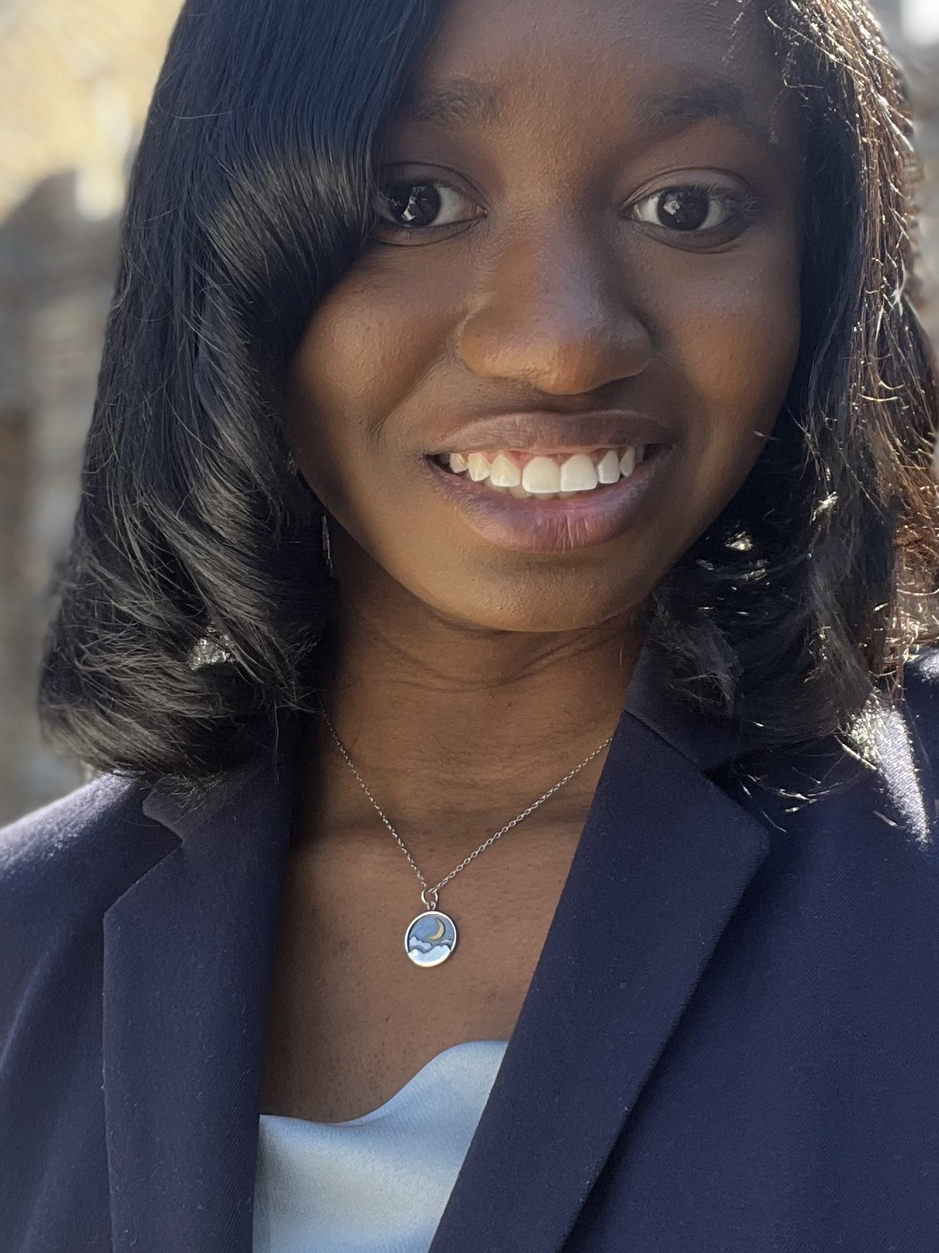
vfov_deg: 36.8
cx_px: 479
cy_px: 660
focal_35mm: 52
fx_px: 1881
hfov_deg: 28.0
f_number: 2.2
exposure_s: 1/121
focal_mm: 2.71
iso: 64
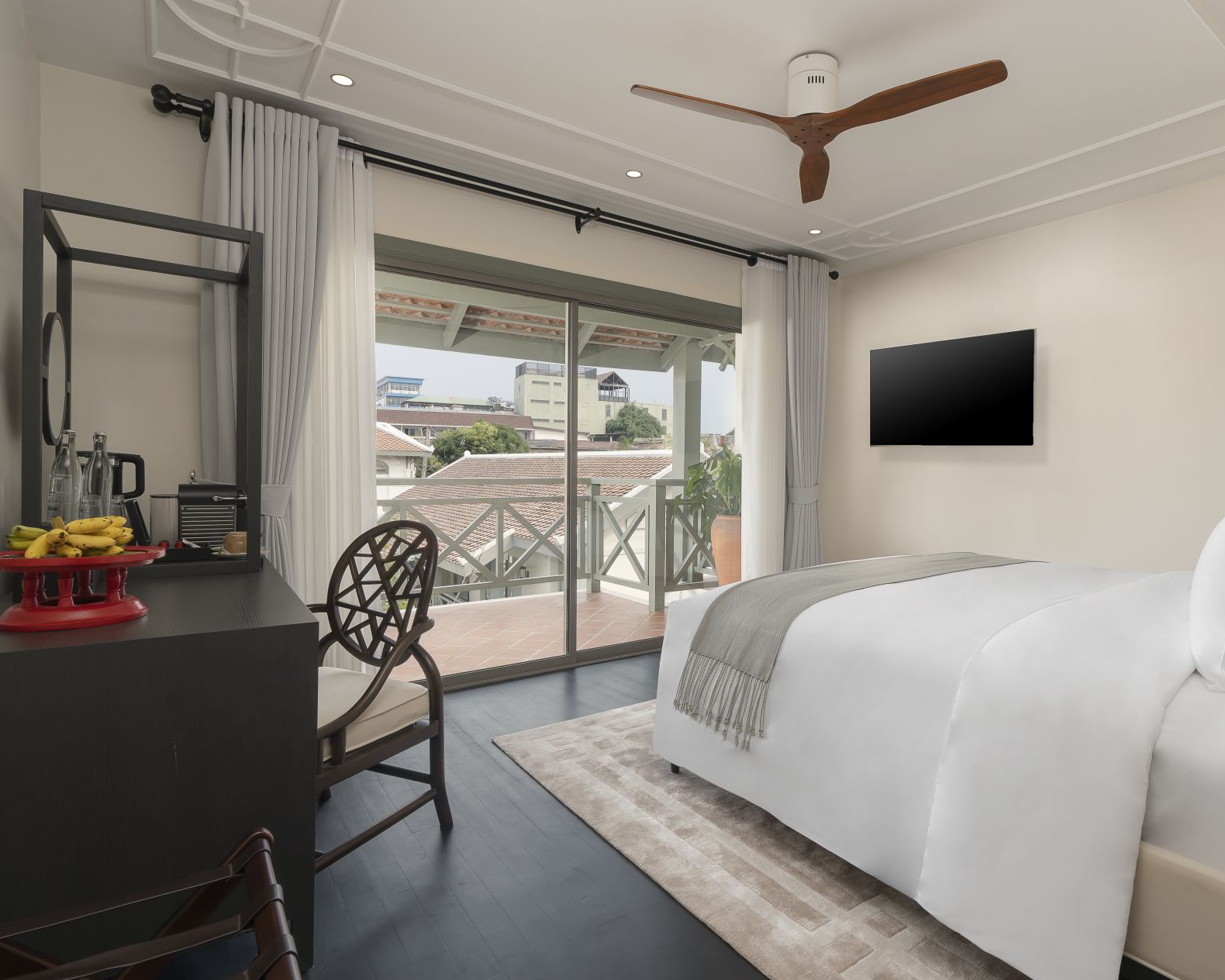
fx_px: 689
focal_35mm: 19
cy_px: 479
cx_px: 721
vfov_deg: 70.8
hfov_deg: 82.5
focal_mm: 16
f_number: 13
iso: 250
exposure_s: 1/5
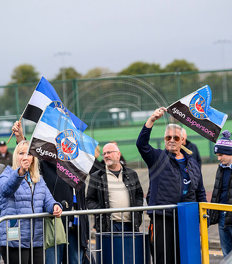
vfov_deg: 11.4
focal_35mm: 162
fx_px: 1318
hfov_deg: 10.1
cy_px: 132
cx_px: 141
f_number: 3.2
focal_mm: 120
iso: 2000
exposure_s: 1/2000
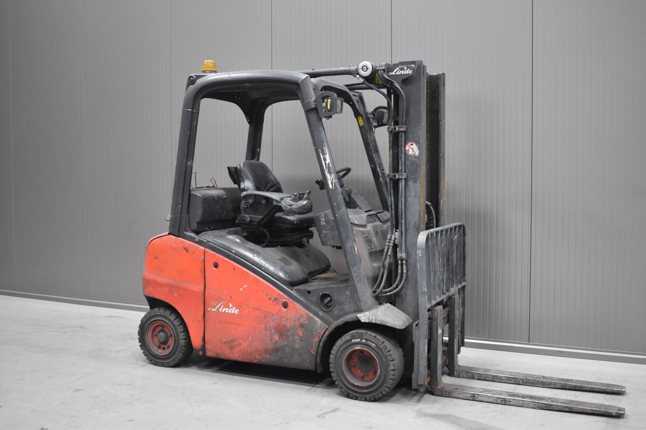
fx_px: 646
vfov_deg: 36.9
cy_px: 215
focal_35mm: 36
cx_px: 323
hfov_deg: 53.1
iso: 1600
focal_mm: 24
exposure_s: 1/50
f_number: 4.5
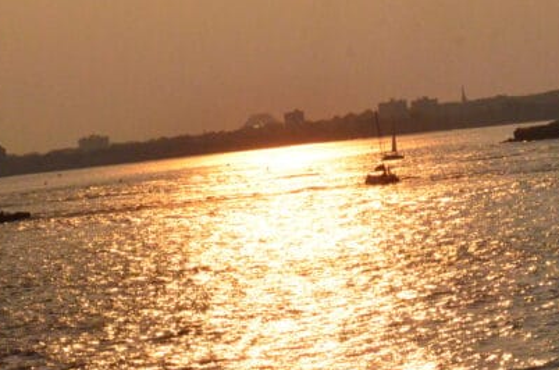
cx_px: 357
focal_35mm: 191
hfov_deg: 10.8
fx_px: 2959
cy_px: -67
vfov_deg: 7.1
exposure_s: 1/8000
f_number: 18
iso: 3200
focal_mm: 50
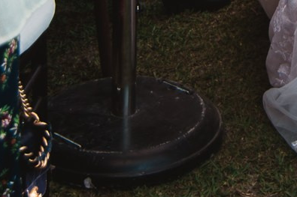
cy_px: -291
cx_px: 363
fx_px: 1154
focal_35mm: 140
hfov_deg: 14.2
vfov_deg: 8.8
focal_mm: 27
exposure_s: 1/320
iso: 100
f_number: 3.5
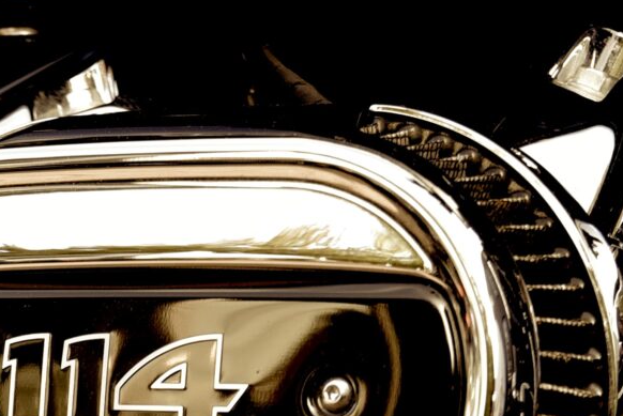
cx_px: -178
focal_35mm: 211
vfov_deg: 6.3
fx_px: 3654
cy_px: 840
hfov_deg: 9.6
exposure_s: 1/100
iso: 200
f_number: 5
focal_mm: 48
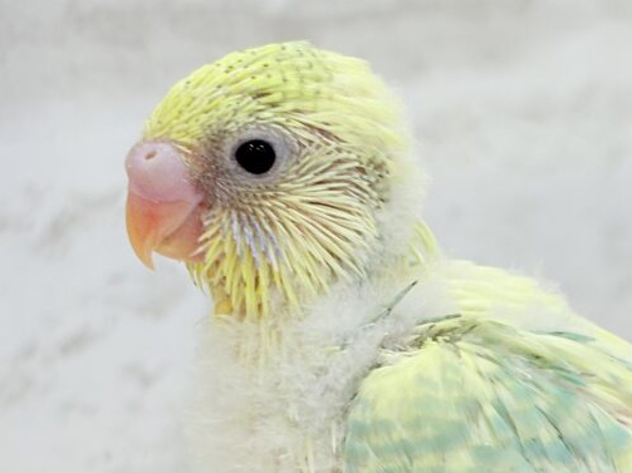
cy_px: 379
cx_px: 535
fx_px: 2263
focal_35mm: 124
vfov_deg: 11.9
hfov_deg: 15.8
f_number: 1.6
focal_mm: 5.96
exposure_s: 1/100
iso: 50
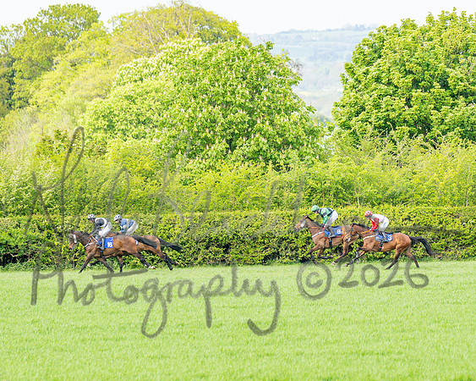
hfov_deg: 4.0
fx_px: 6832
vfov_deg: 3.2
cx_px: 369
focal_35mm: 485
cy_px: 178
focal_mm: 200
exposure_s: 1/2000
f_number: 4
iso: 400
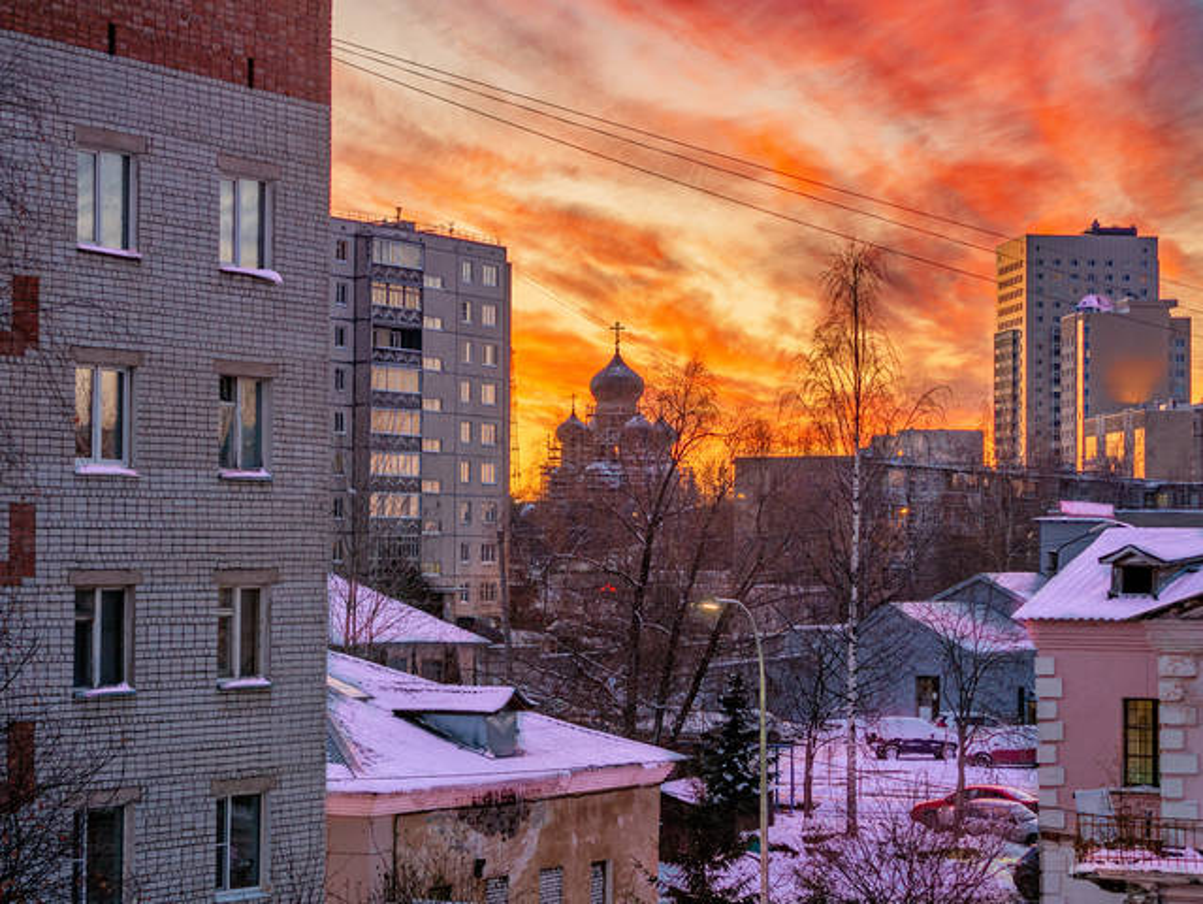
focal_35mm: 90
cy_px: 452
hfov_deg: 21.8
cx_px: 602
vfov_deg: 16.4
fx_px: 3130
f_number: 2.2
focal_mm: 45
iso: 200
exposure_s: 1/160
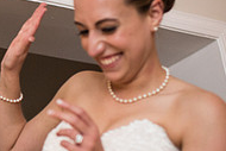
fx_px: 672
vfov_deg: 12.8
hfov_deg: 17.7
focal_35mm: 107
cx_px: -76
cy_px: 60
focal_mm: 35
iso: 1000
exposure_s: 1/200
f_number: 2
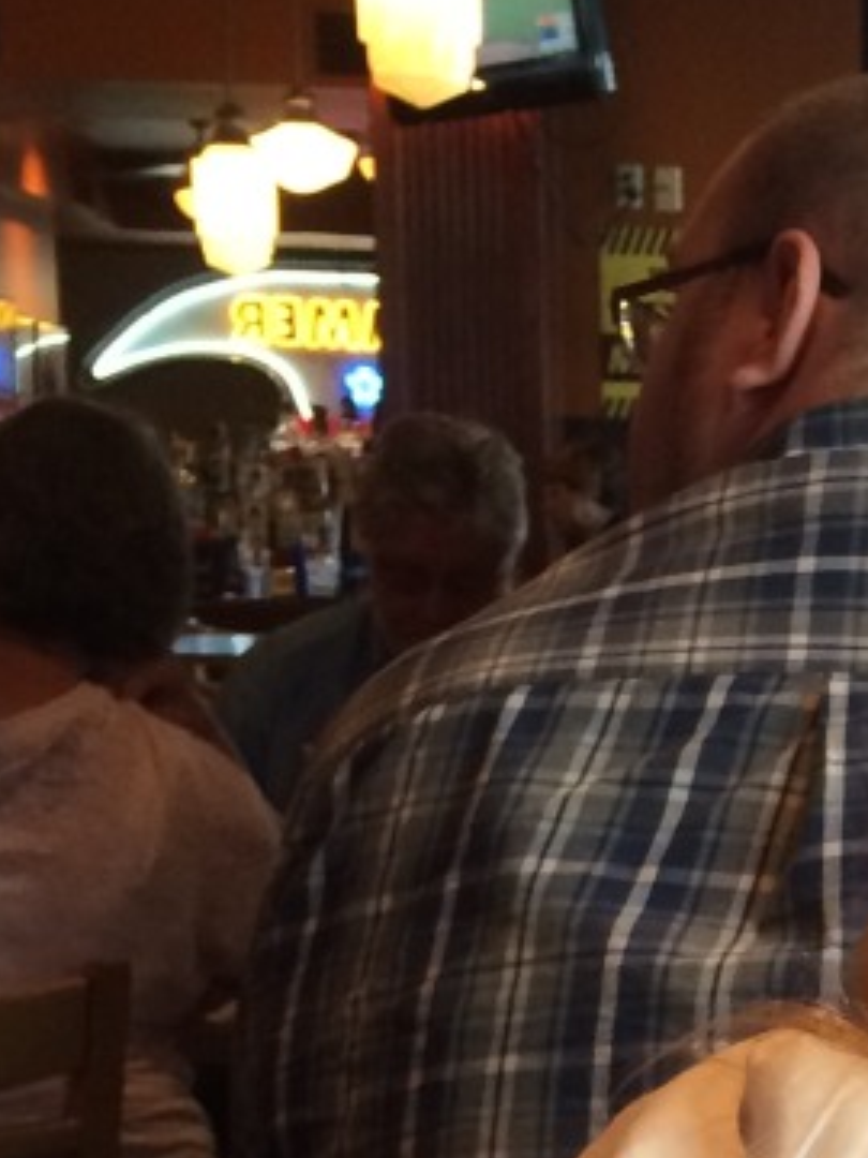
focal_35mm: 110
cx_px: 1157
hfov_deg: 13.0
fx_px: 3678
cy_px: 1501
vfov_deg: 16.9
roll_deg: +0.5
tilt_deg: -14.2
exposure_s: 1/30
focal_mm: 4.15
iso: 125
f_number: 2.2
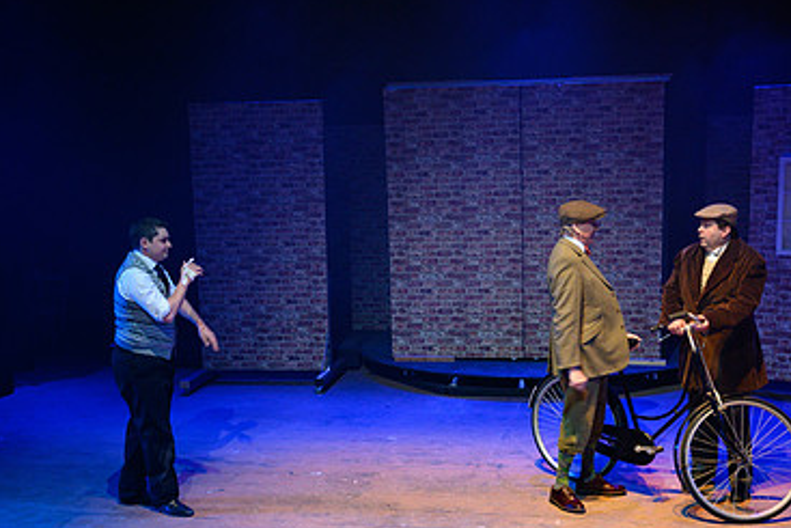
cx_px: 435
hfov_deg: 39.5
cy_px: 352
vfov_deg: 26.9
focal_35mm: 50
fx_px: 1099
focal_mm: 29.5
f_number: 3.2
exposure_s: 1/100
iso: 640
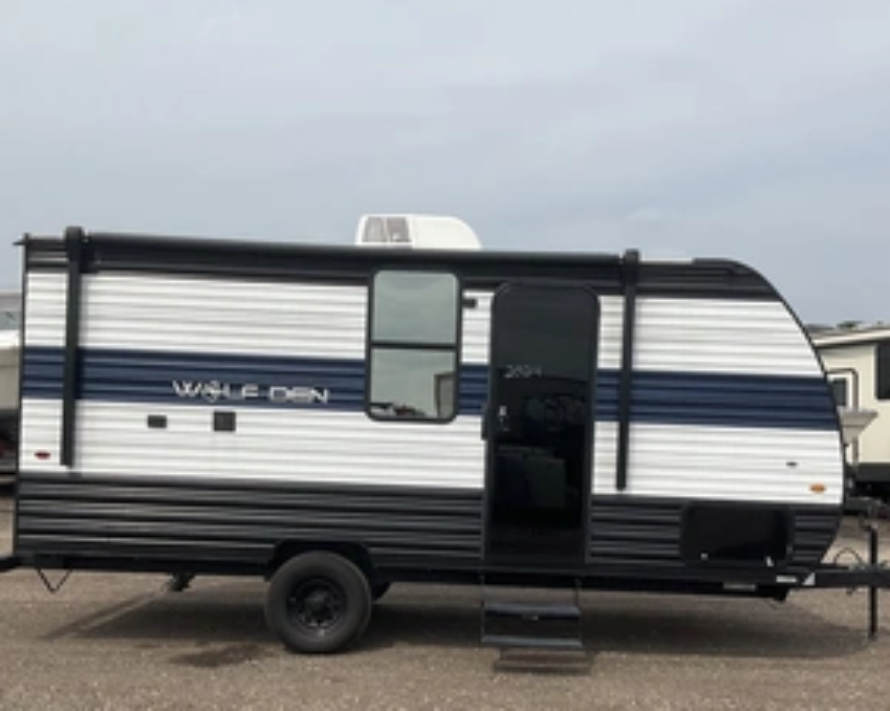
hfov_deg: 45.8
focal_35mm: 40
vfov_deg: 37.1
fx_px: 1053
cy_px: 440
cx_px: 472
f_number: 1.8
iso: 25
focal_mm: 3
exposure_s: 1/2959
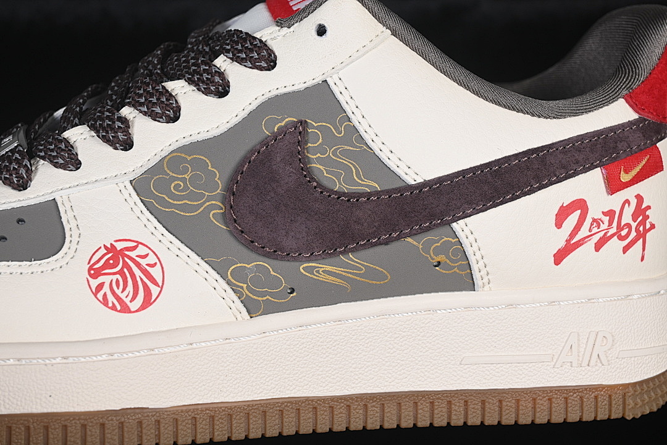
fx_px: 1389
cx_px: 334
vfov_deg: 18.2
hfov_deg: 27.0
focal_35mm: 75
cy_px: 222
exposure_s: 1/80
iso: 160
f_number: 7.1
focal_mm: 50
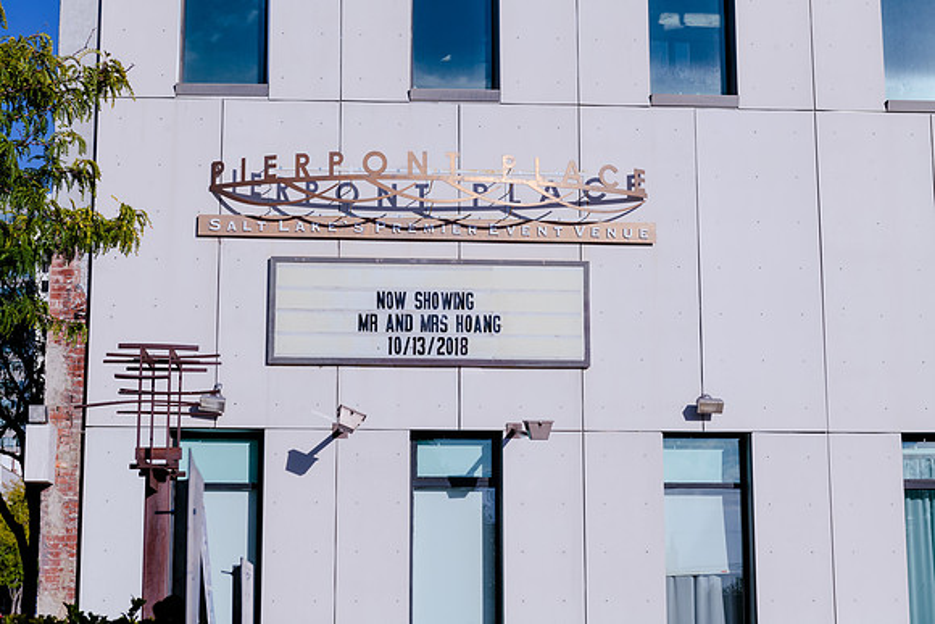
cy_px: 312
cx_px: 468
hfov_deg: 28.8
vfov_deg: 19.5
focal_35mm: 70
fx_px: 1818
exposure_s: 1/800
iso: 200
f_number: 9
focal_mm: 70
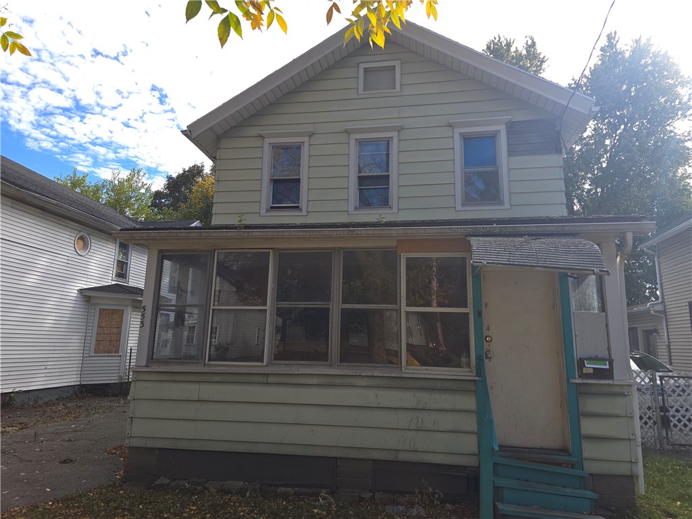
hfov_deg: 73.9
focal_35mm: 23
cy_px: 260
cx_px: 346
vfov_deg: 58.9
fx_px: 460
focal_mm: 6.3
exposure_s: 1/217
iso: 12
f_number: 1.7
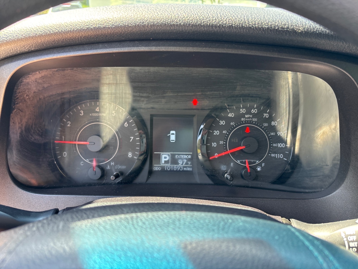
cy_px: 134
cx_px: 179
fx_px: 269
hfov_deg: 67.3
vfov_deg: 53.1
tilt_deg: -19.8
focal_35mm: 26
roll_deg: -0.1
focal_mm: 5.96
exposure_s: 1/121
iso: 125
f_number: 1.6
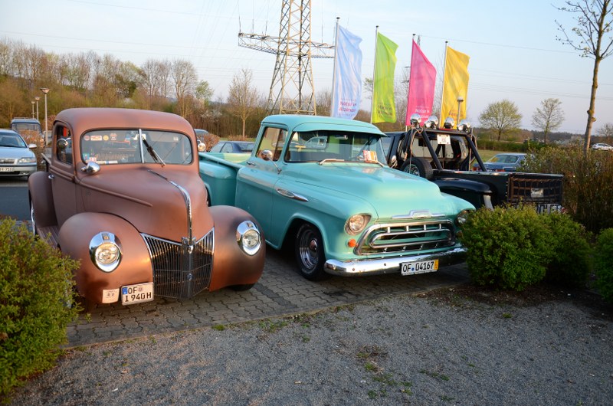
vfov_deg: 47.7
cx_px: 306
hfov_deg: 67.5
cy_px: 203
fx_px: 459
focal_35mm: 27
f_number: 4.5
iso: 100
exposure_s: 1/80
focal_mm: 18
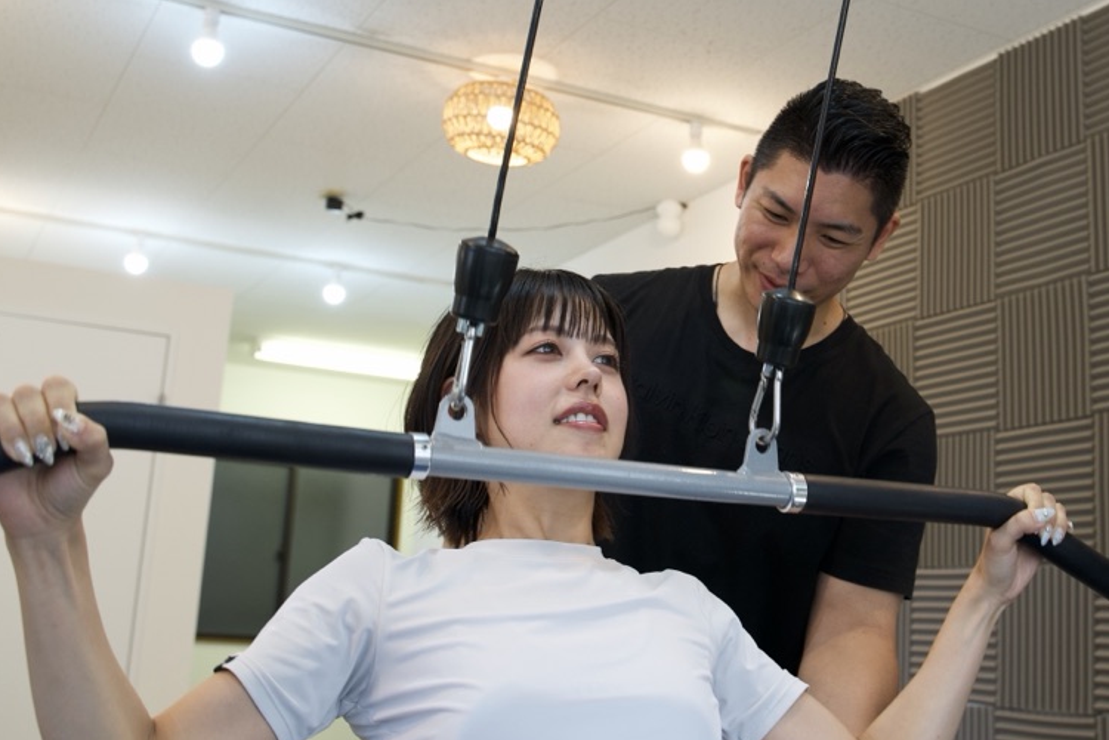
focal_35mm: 48
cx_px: 713
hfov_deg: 40.7
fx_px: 1479
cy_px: 281
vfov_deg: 28.0
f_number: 4.5
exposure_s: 1/60
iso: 500
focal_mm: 30
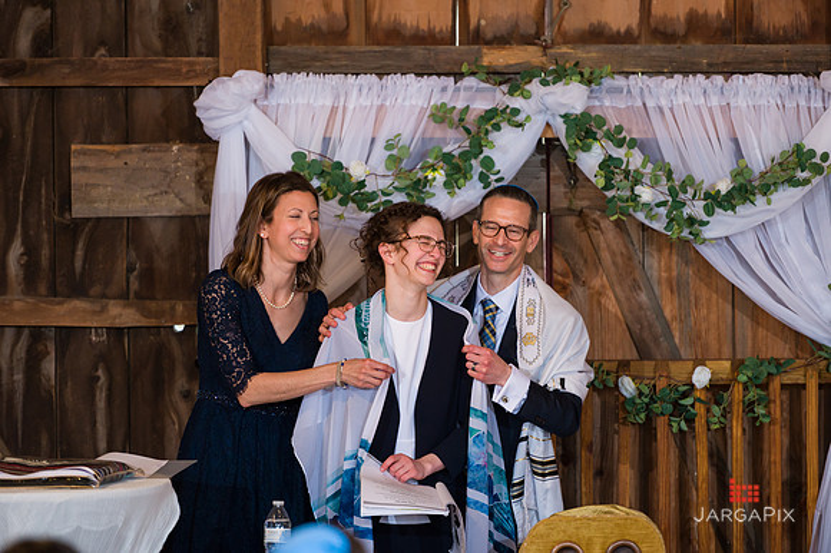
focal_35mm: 200
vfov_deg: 6.9
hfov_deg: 10.3
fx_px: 4614
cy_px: 276
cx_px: 416
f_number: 3.2
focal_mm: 200
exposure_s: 1/200
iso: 1600
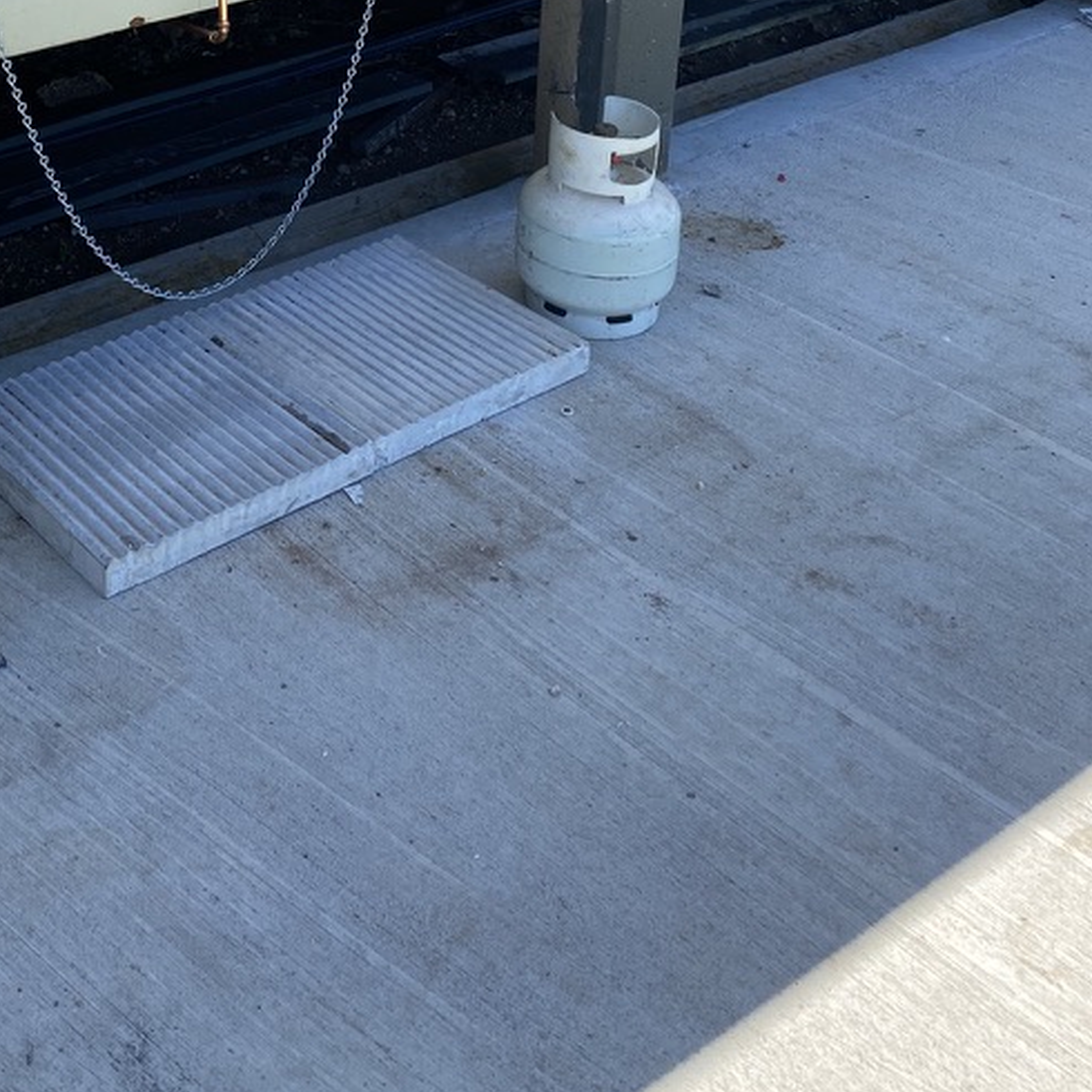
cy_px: -29
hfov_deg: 34.6
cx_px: 274
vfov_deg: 32.2
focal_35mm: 48
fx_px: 1713
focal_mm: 4.25
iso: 32
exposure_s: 1/1025
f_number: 1.8
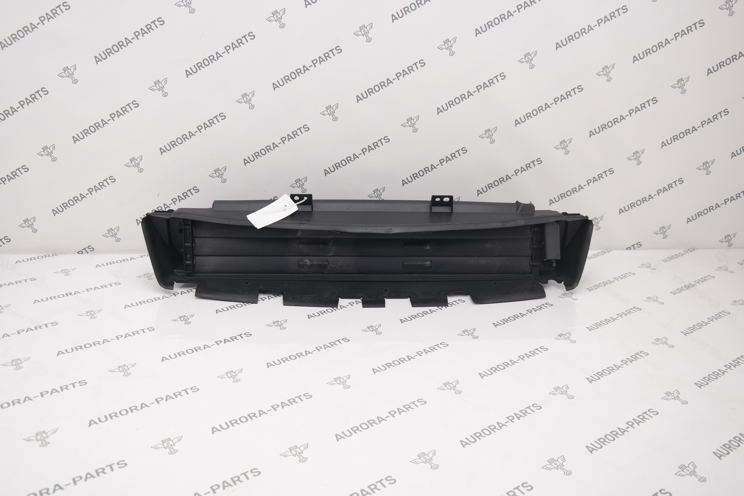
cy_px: 248
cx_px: 372
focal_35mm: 30
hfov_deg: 61.9
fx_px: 620
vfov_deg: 43.6
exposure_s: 1/100
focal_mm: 20
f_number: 4
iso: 100
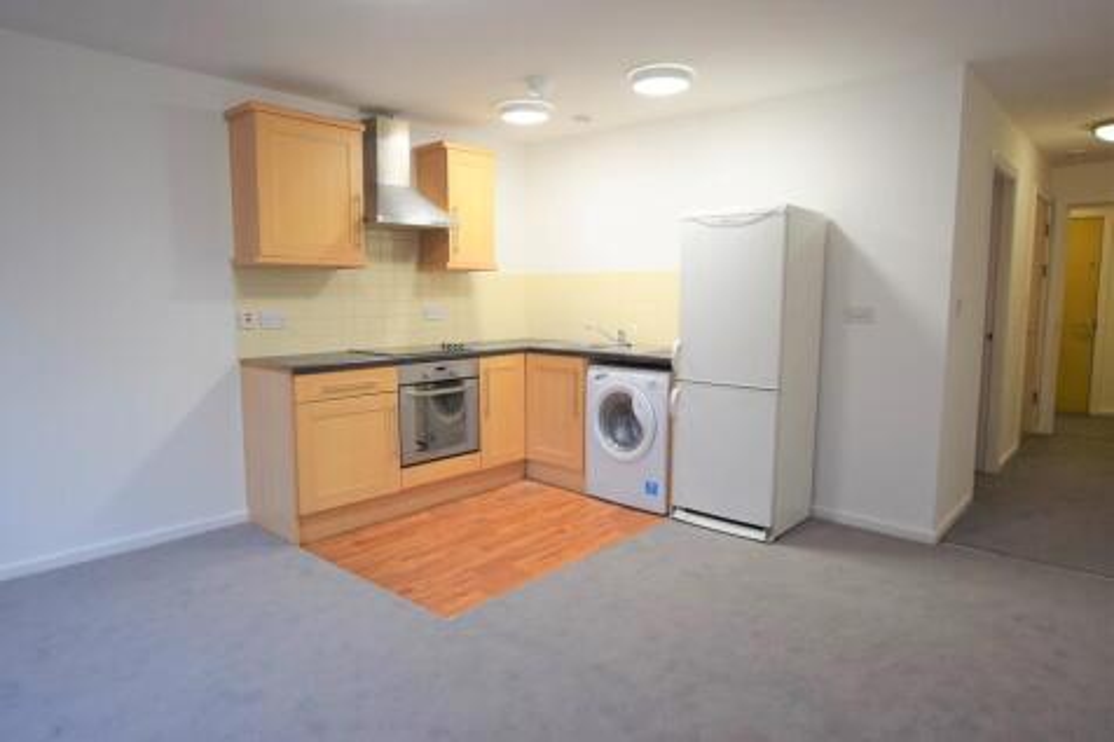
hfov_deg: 81.2
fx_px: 650
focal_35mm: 21
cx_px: 557
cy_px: 371
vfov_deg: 59.5
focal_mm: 14
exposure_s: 1/60
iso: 640
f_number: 4
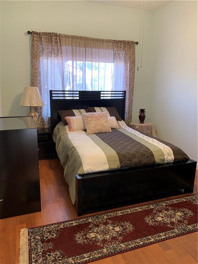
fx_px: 198
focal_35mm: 26
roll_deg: -0.6
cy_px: 132
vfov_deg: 67.3
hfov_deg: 53.1
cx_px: 99
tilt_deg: -11.9
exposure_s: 1/60
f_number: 1.8
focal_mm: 4.25
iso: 160
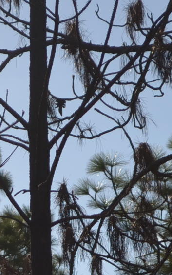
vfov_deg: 6.2
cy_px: 380
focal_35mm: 333
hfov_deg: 3.9
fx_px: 2495
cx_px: -19
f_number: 5.6
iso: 180
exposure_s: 1/2000
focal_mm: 50
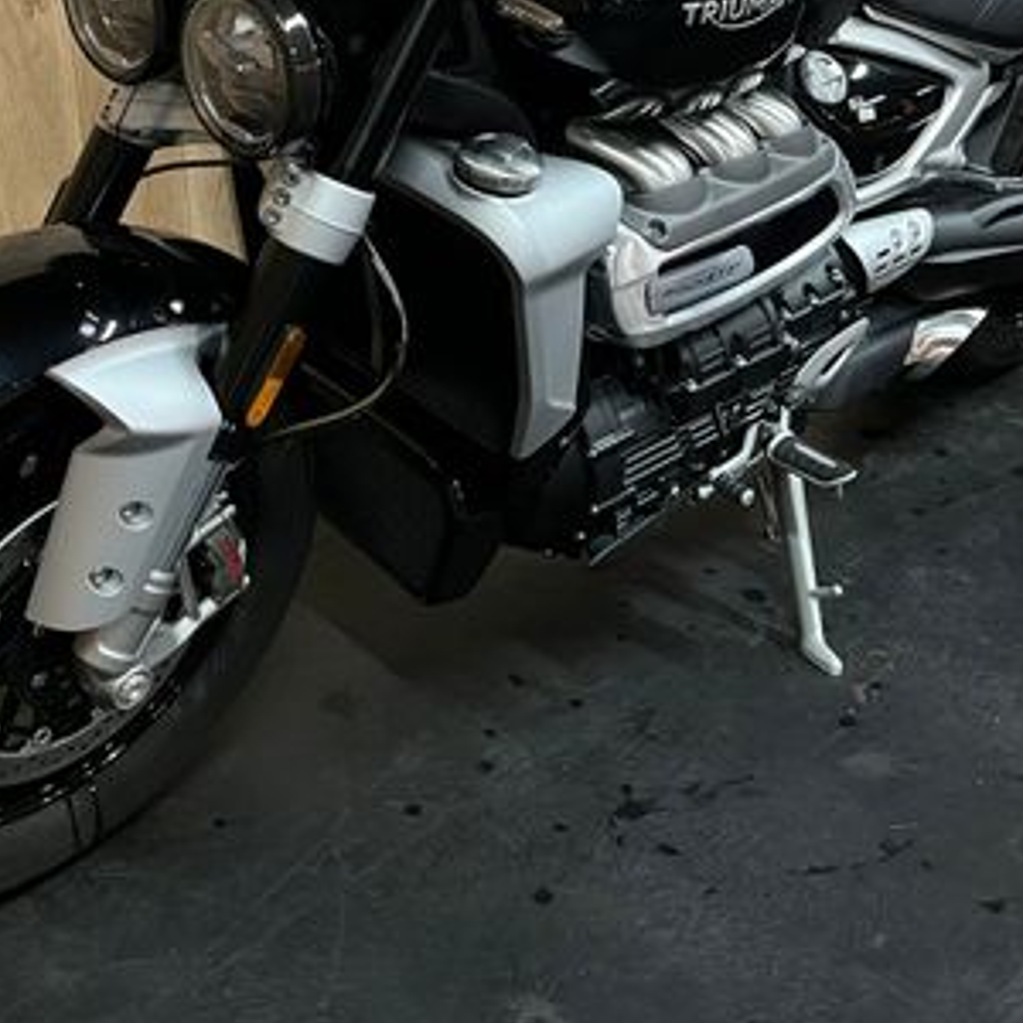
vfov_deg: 33.7
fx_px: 1638
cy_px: 211
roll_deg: +1.8
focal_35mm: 49
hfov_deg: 34.6
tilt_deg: -20.9
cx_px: 426
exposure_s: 1/25
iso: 640
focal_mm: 5.1
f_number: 1.6
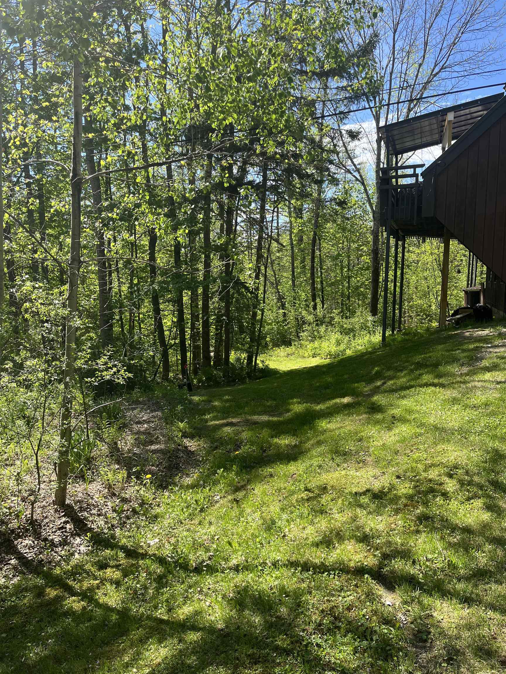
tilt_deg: -6.6
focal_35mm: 26
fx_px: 507
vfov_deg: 67.3
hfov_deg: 53.1
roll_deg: -0.2
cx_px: 253
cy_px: 337
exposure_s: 1/951
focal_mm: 5.1
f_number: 1.6
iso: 50
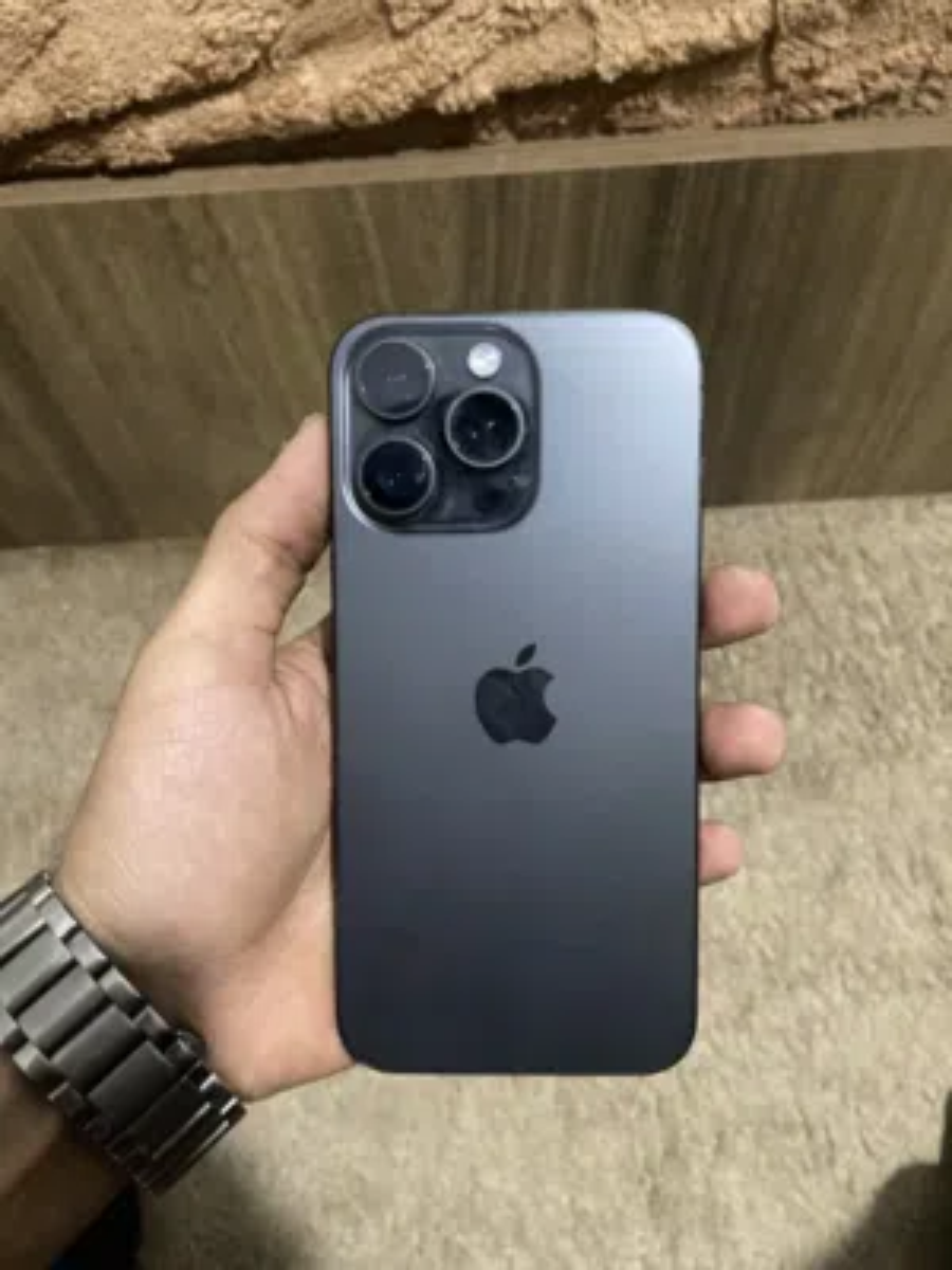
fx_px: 953
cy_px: 635
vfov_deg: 67.3
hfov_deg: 53.1
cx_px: 476
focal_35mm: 26
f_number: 1.8
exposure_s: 1/20
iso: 800
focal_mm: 4.25
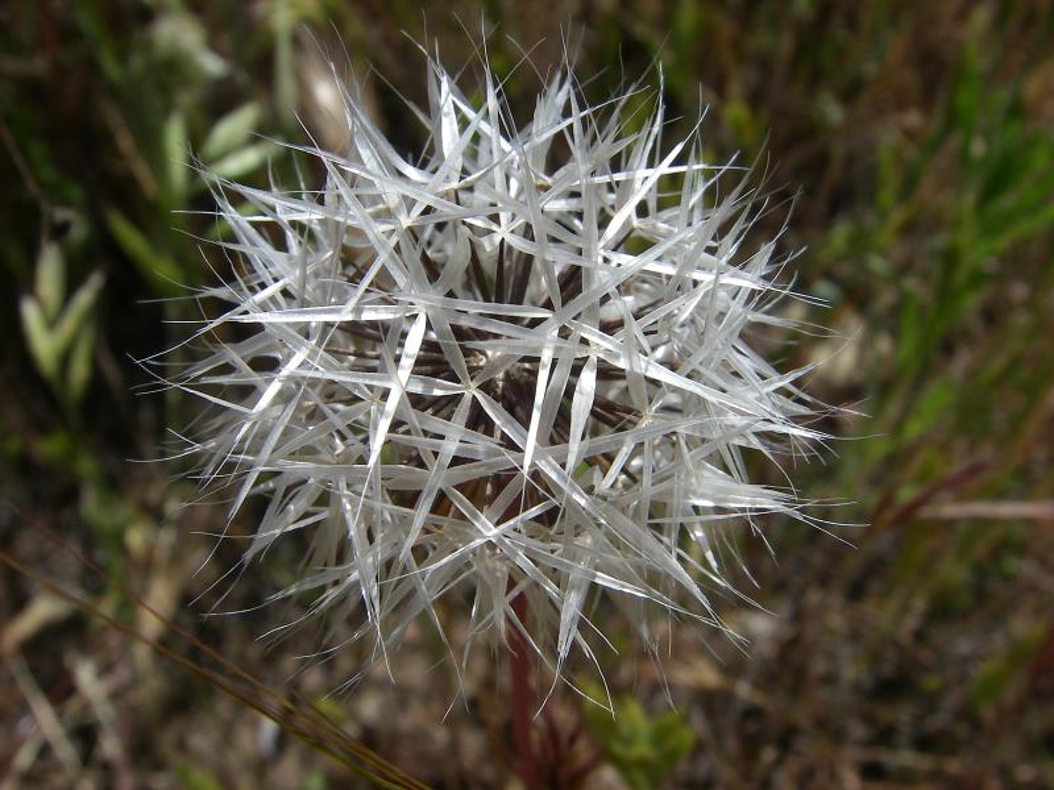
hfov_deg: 49.0
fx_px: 1157
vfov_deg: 37.7
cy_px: 395
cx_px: 527
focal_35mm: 38
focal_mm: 6.3
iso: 64
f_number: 6.6
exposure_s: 1/250
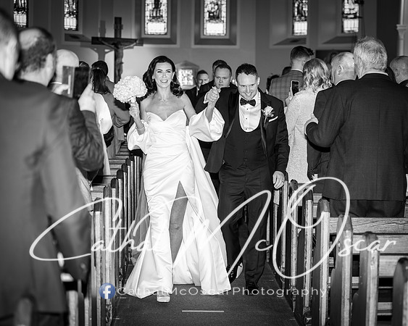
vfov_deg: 13.2
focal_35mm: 117
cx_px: 250
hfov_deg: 16.4
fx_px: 1411
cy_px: 163
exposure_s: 1/250
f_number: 2.8
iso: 400
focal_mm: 100
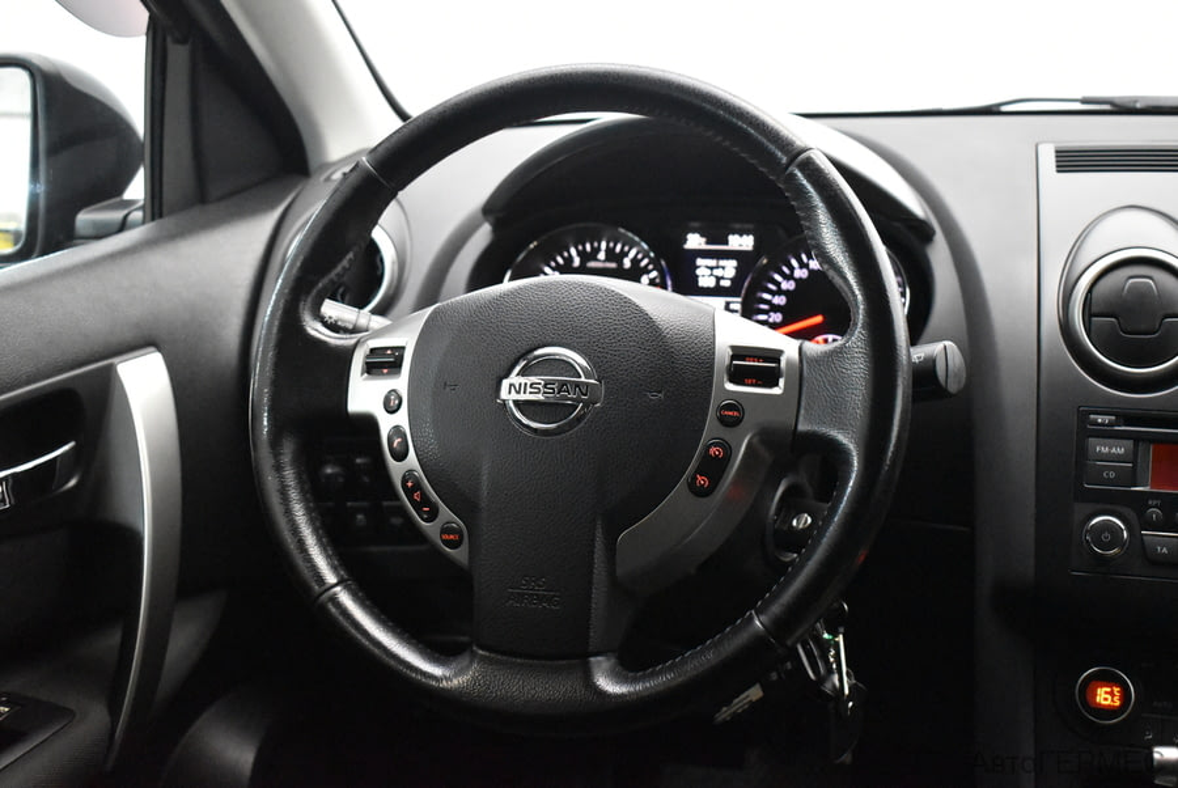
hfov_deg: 42.3
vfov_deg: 29.0
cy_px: 394
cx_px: 589
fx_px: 1523
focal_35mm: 46
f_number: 4.2
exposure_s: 1/50
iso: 7200
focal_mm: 31
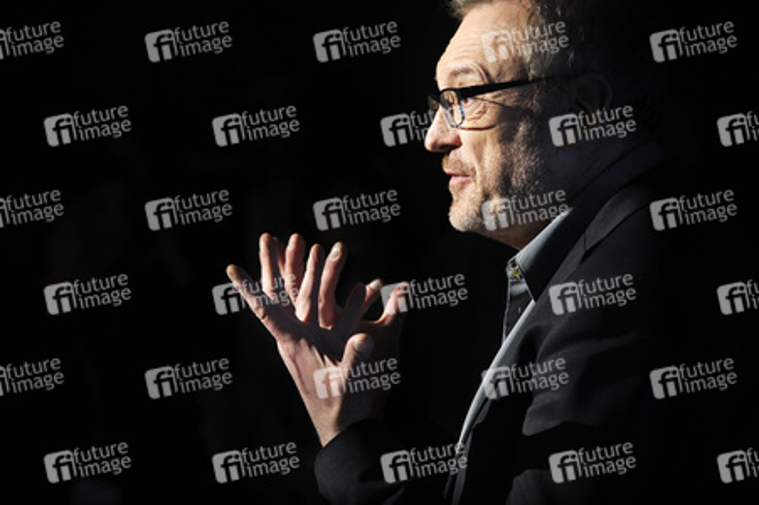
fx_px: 4213
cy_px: 252
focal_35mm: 200
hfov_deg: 10.3
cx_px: 380
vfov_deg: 6.9
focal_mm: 200
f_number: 8
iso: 200
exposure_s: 1/320
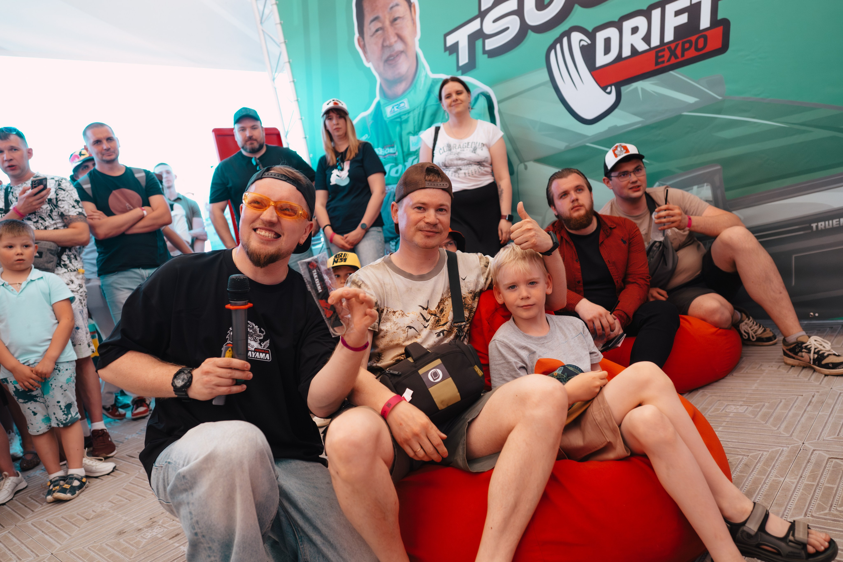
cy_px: 285
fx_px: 588
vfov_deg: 51.1
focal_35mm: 25
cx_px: 424
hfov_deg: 71.3
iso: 2000
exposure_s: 1/2000
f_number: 2.8
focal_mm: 24
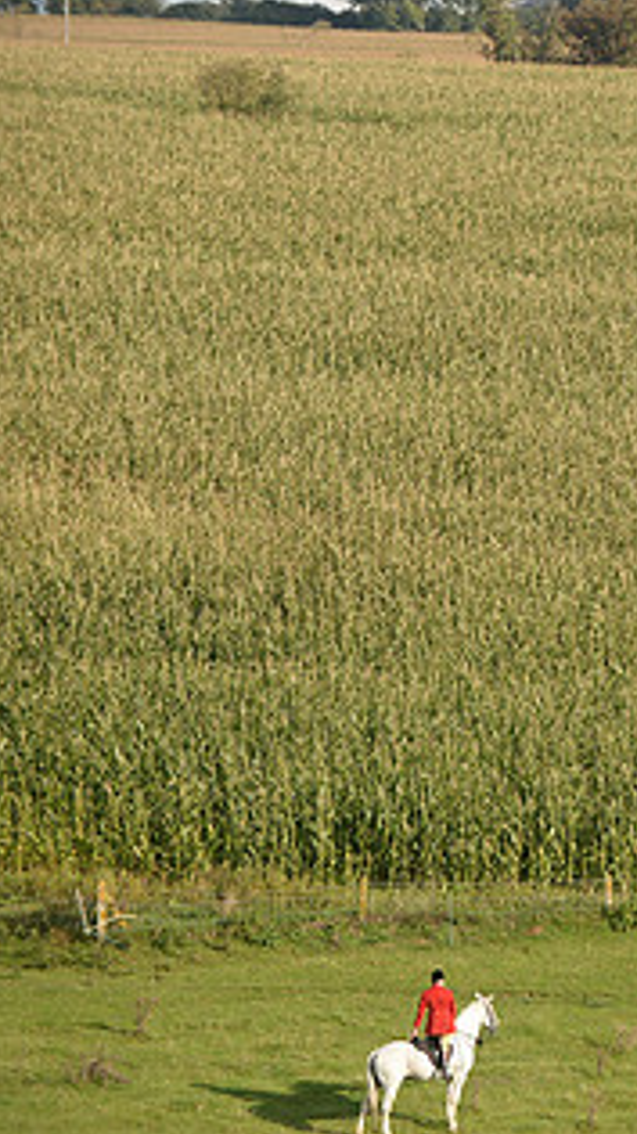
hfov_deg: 3.9
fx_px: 9256
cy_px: 540
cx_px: 1036
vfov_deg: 7.0
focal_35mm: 308
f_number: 5
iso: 450
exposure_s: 1/1250
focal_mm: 160
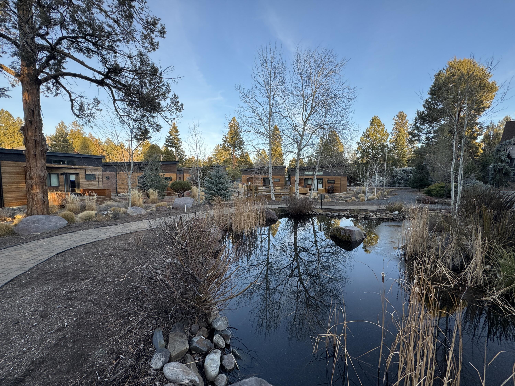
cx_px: 258
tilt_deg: -4.7
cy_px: 193
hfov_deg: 102.1
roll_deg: -1.2
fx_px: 208
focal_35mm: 14
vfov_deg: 85.7
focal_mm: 2.22
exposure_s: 1/192
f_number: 2.2
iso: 40
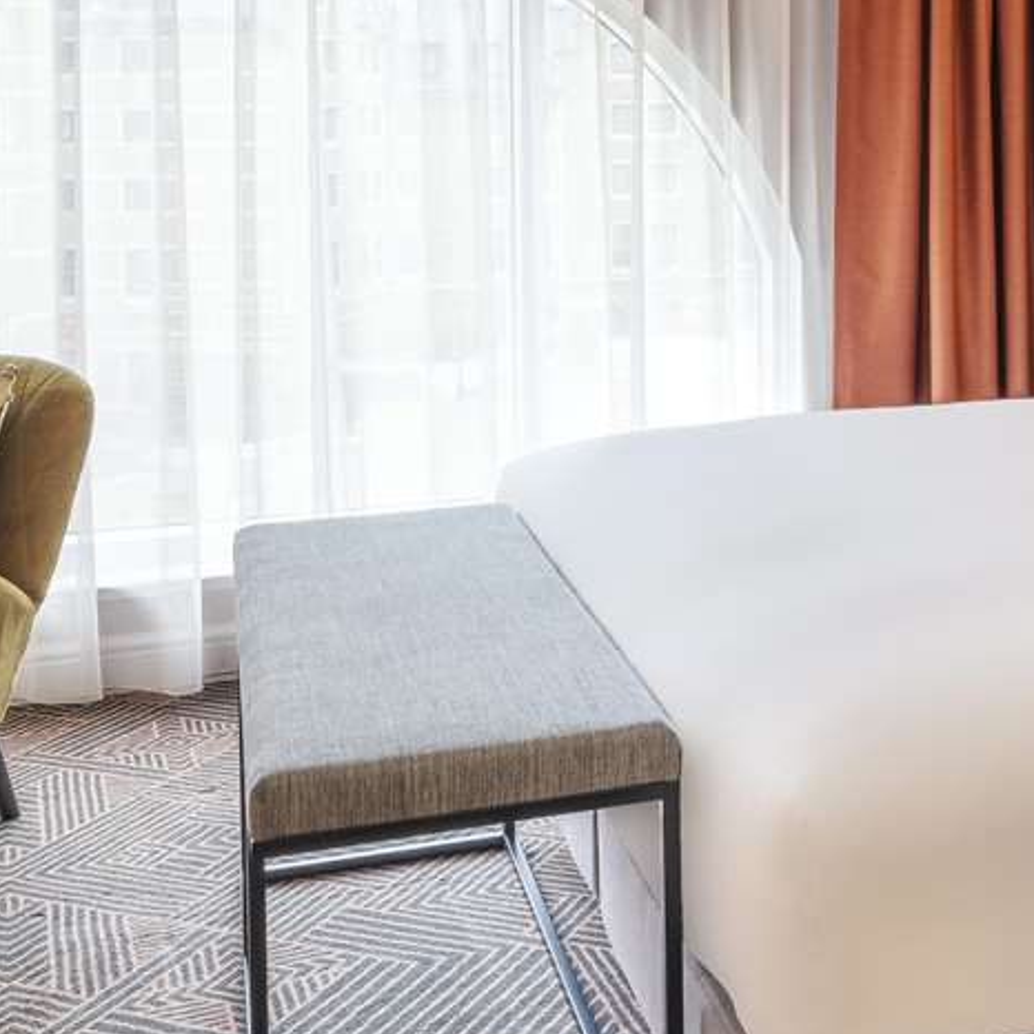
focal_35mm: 52
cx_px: 874
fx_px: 1757
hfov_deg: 31.6
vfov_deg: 32.4
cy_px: 322
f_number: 10
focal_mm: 19
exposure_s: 1/10
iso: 125
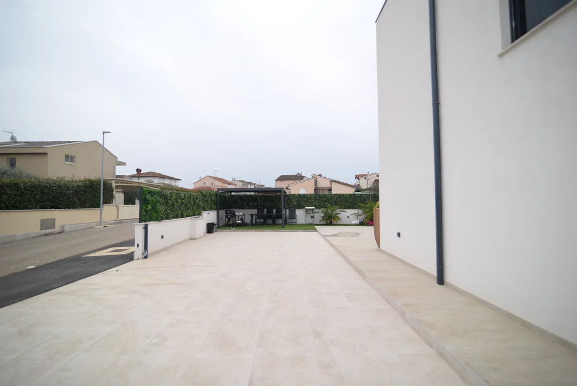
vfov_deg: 73.8
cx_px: 288
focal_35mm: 16
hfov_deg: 96.7
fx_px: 257
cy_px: 193
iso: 125
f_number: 22
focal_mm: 16
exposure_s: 1/800
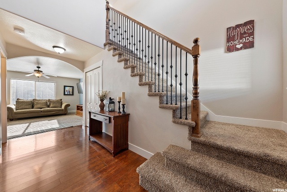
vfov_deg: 90.0
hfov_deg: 112.6
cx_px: 144
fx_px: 96
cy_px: 96
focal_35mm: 12
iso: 100
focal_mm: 12
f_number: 8
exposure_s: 1.6
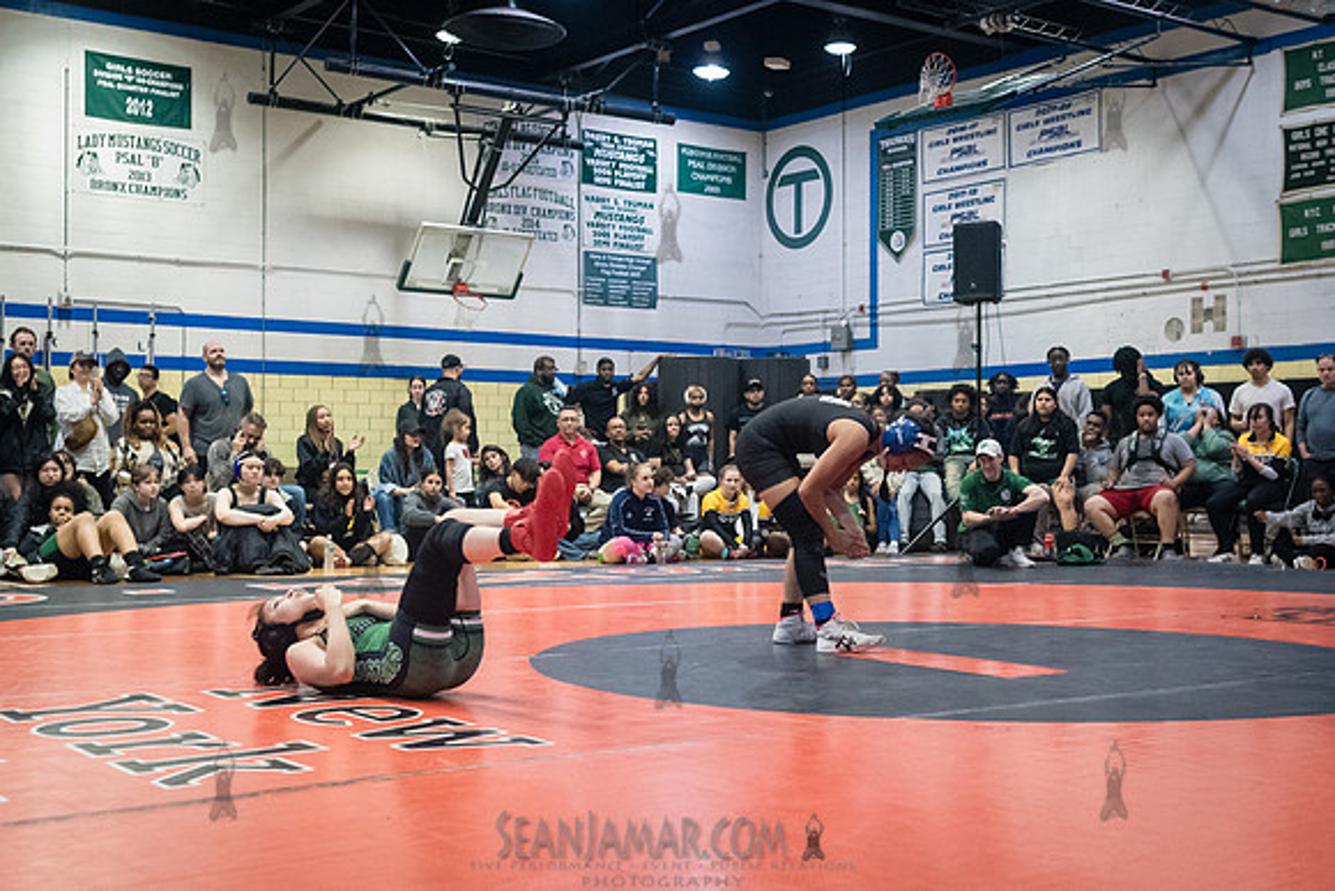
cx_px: 729
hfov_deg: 43.6
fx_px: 1669
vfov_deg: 29.9
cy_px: 442
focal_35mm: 45
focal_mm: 35
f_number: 3.5
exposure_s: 1/400
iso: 6400
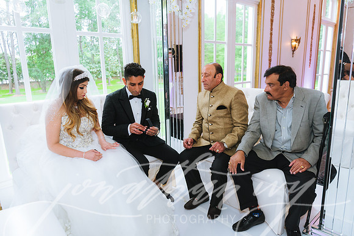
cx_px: 177
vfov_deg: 49.6
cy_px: 118
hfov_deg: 69.4
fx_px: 256
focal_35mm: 26
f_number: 2.8
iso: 800
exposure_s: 1/200
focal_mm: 26
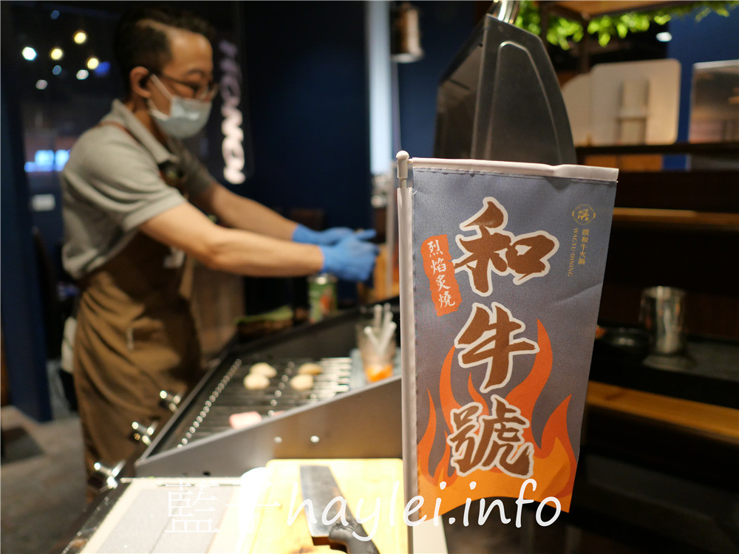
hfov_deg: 60.0
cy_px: 277
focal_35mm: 30
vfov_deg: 46.8
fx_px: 640
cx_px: 370
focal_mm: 15
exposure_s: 1/125
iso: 800
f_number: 1.7
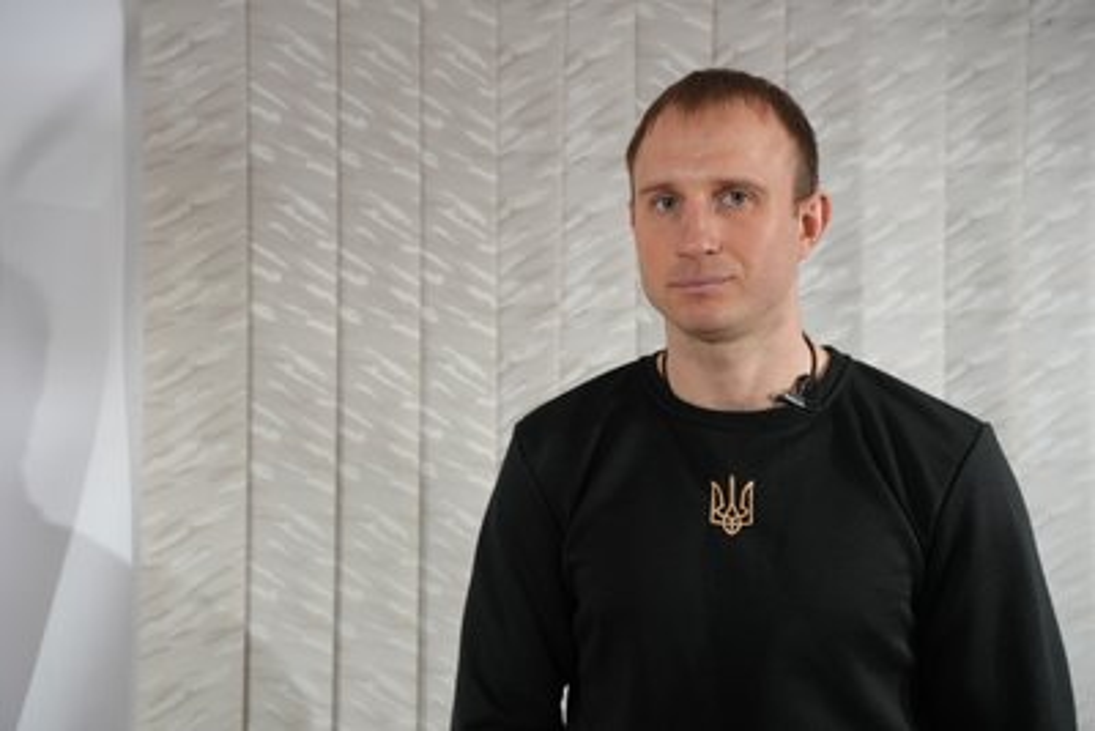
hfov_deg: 44.5
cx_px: 548
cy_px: 366
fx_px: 1339
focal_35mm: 44
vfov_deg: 30.5
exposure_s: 1/160
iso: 1000
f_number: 4
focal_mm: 44
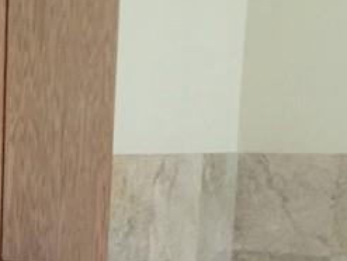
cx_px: -111
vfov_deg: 11.8
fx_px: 1205
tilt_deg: -10.9
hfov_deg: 15.6
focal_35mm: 120
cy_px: 400
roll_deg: -0.6
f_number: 2.2
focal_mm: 4.15
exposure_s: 1/4
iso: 100
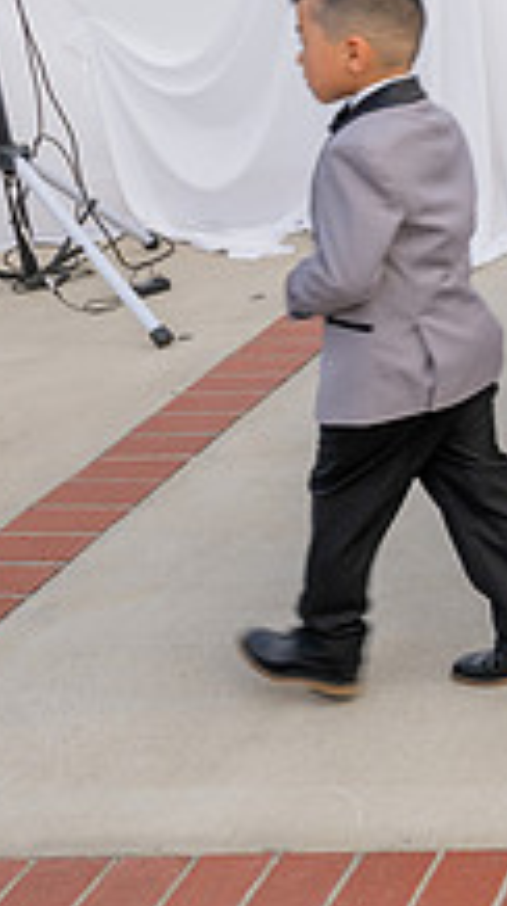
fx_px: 1608
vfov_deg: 30.5
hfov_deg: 14.8
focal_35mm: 67
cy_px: 152
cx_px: 1010
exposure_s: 1/125
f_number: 6.3
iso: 200
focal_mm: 24
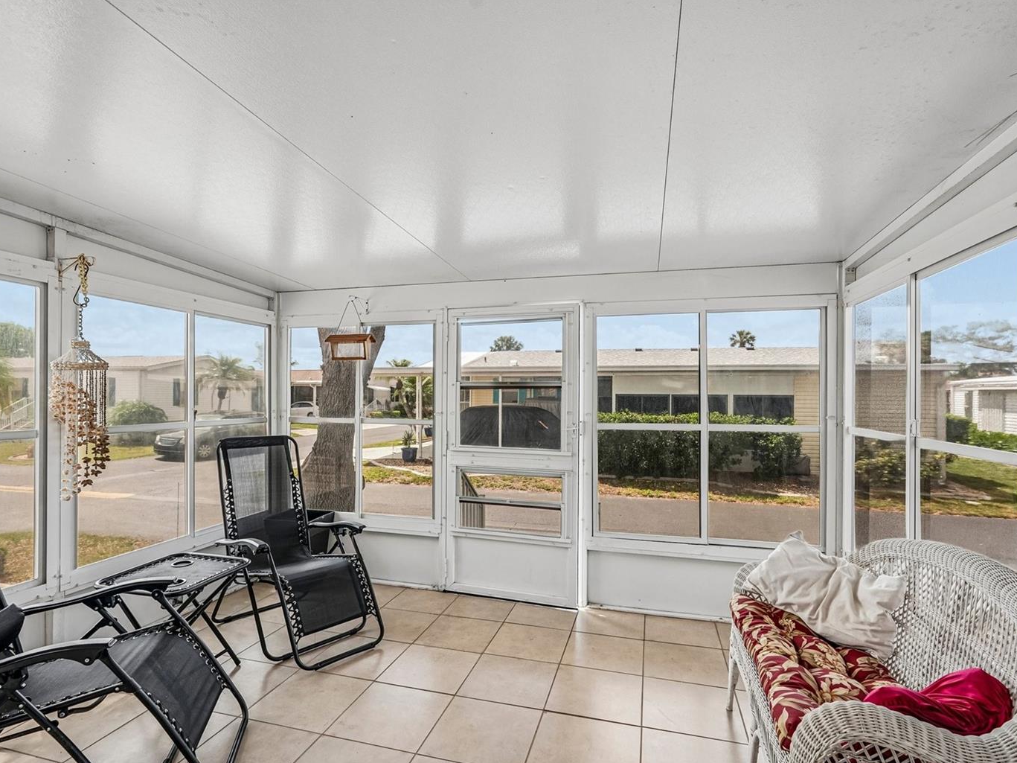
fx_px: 529
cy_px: 388
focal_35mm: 18
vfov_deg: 71.6
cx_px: 501
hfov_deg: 87.8
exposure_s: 1/100
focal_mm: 16
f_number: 8
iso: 400
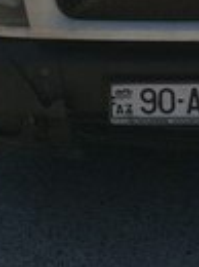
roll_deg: -1.1
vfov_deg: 16.2
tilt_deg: -11.4
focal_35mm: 111
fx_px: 854
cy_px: -138
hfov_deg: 13.0
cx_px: 220
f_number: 2.2
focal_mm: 4.15
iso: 32
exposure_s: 1/4115
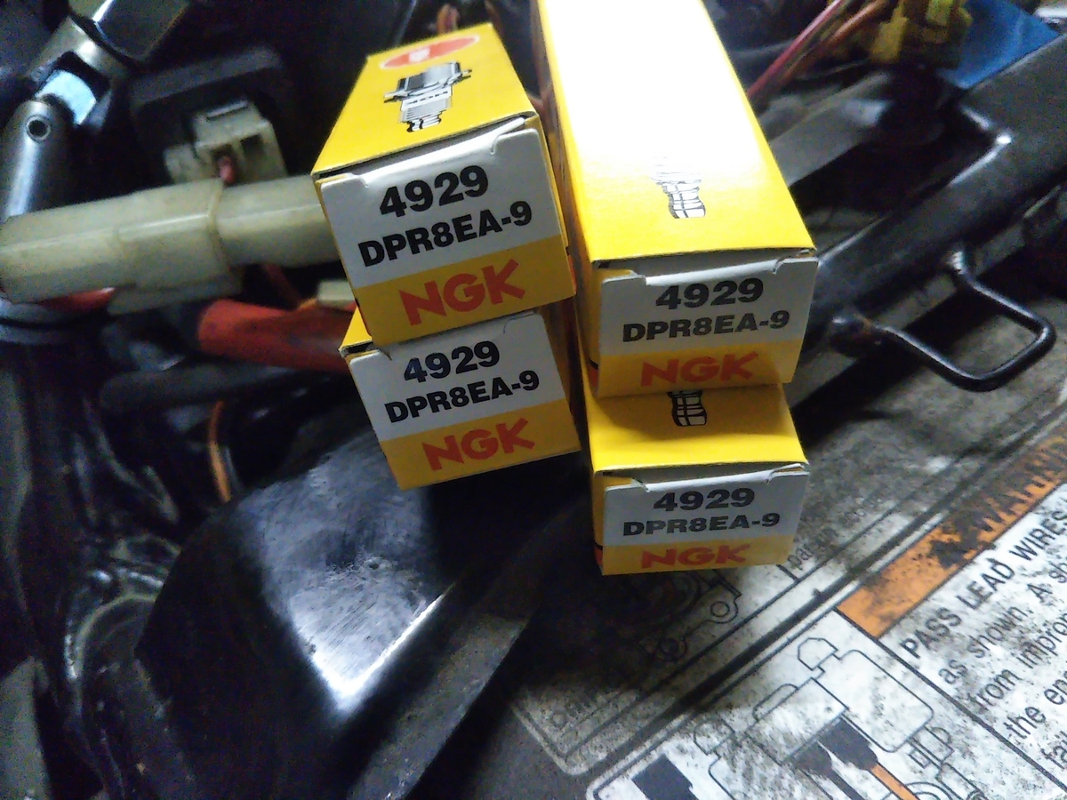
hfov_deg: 60.0
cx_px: 534
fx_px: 925
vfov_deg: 46.8
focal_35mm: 30
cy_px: 400
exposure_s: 1/23
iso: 836
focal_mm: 4
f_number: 2.2
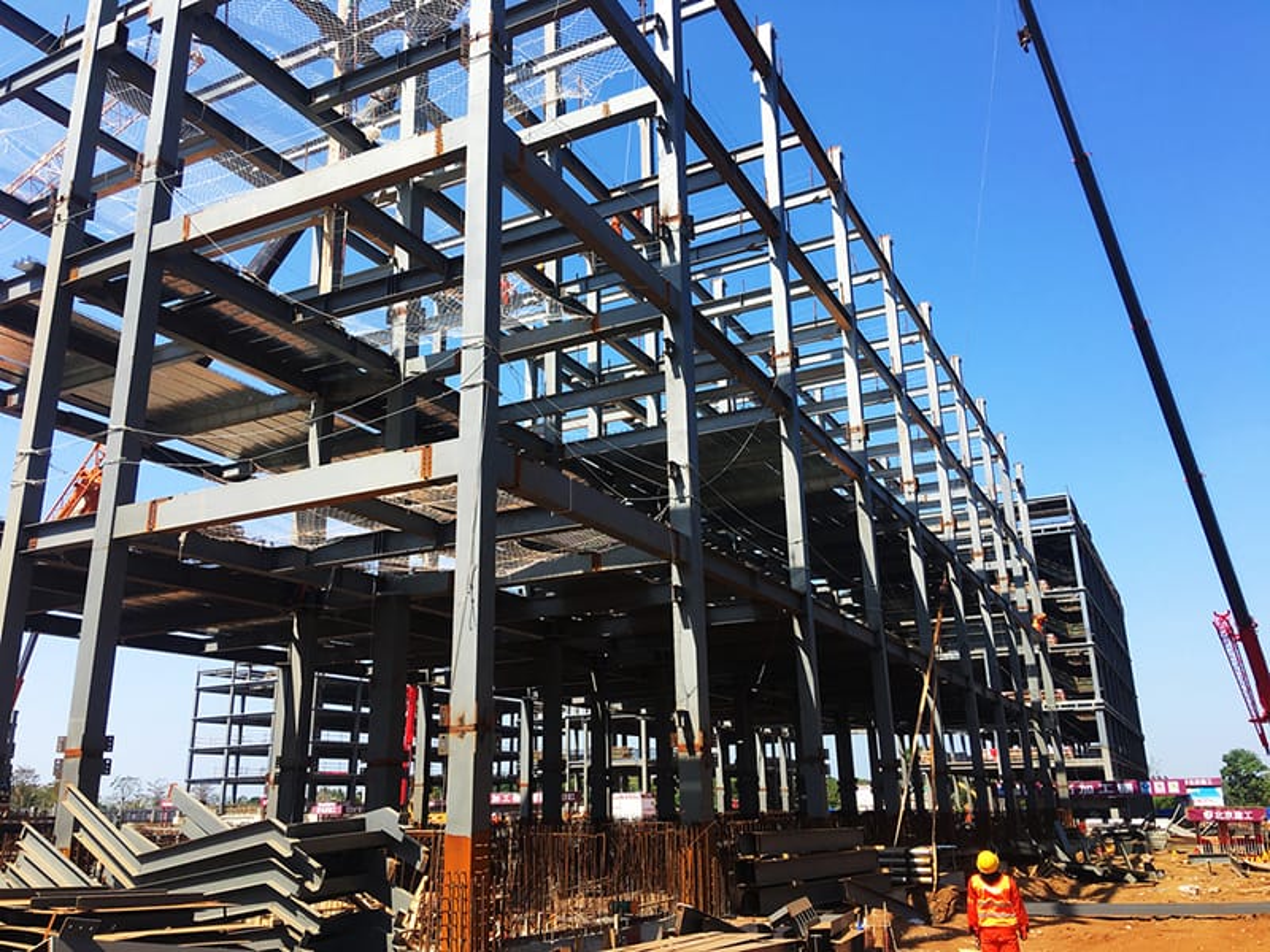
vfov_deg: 48.2
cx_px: 635
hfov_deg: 61.7
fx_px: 1064
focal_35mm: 29
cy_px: 476
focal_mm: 4.15
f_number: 2.2
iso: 25
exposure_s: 1/916
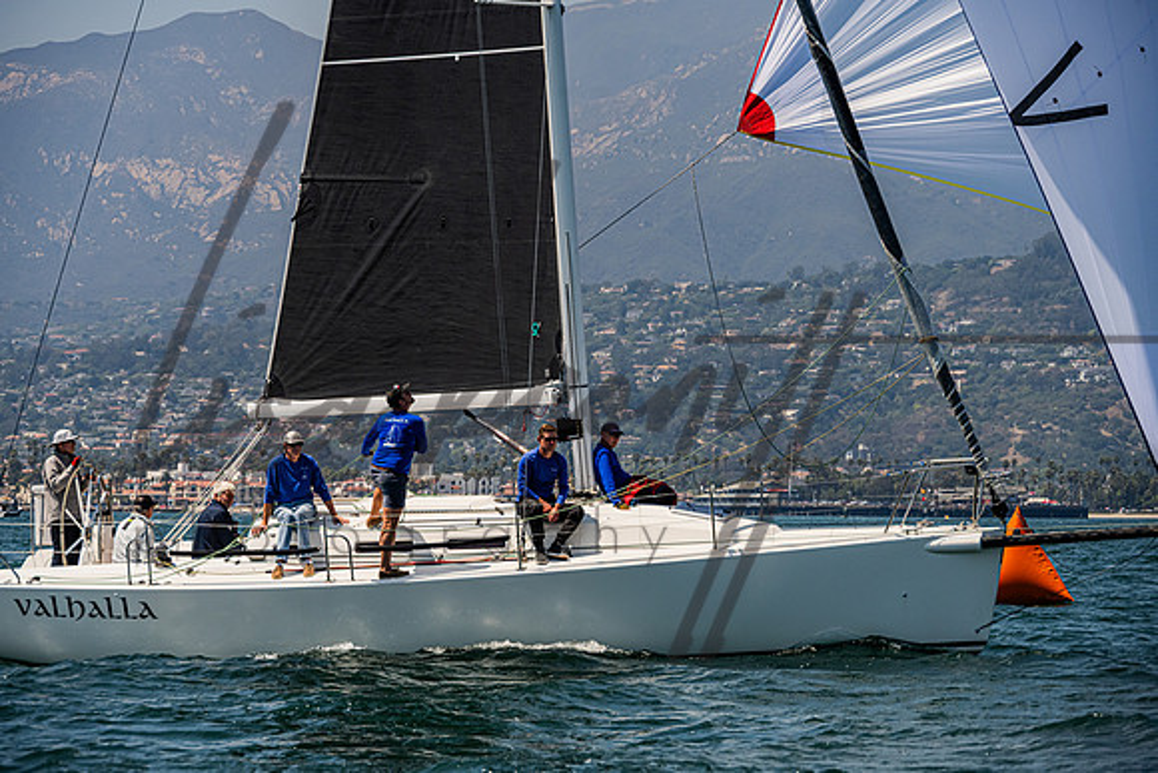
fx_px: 5731
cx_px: 563
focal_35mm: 178
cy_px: 387
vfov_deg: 7.7
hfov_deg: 11.5
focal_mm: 170
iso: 500
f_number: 8
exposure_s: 1/2500
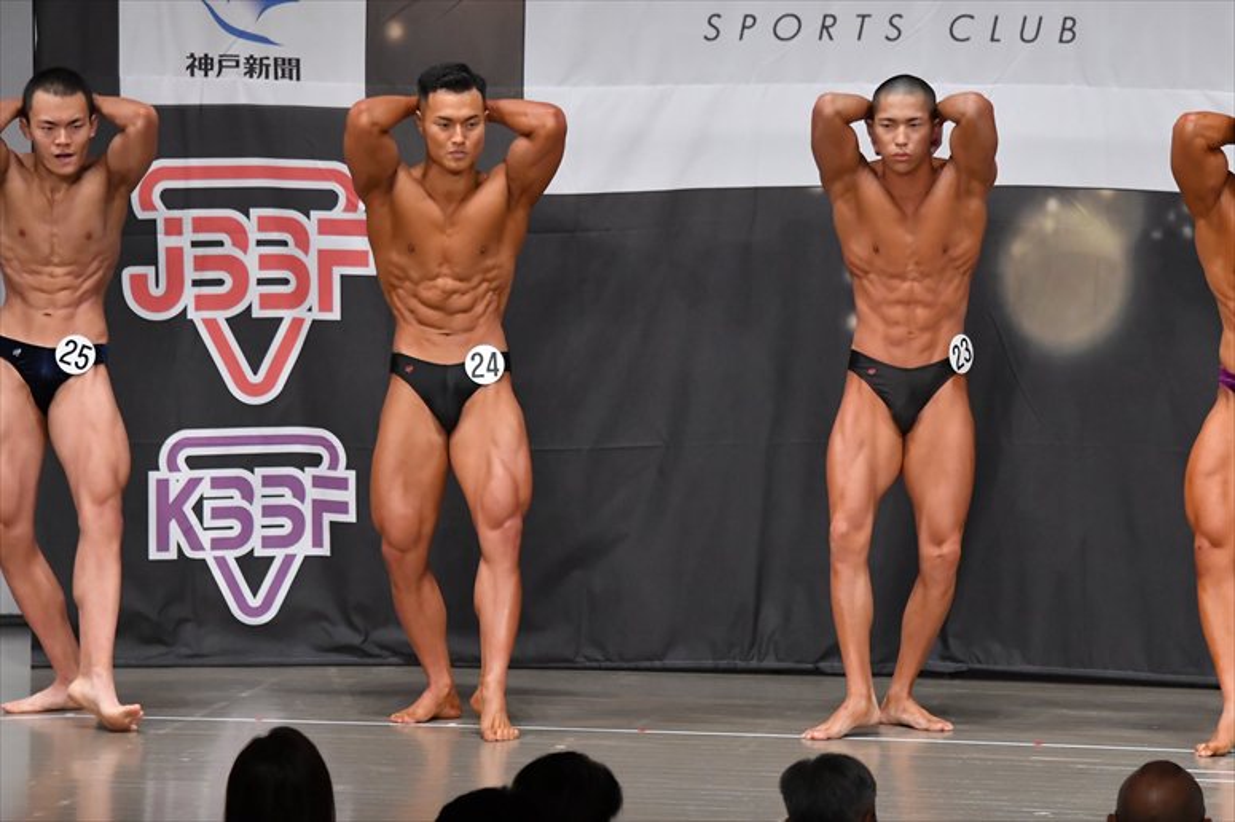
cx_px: 618
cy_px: 411
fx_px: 7441
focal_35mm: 217
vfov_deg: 6.3
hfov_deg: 9.5
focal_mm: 145
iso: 5000
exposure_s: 1/400
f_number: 5.6
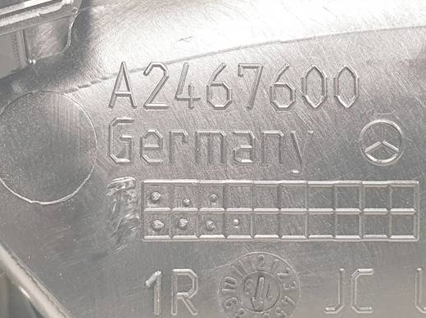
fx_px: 393
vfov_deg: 44.1
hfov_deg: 56.8
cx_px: 230
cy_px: 145
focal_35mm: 32
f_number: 2.4
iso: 160
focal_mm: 4.3
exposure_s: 1/100
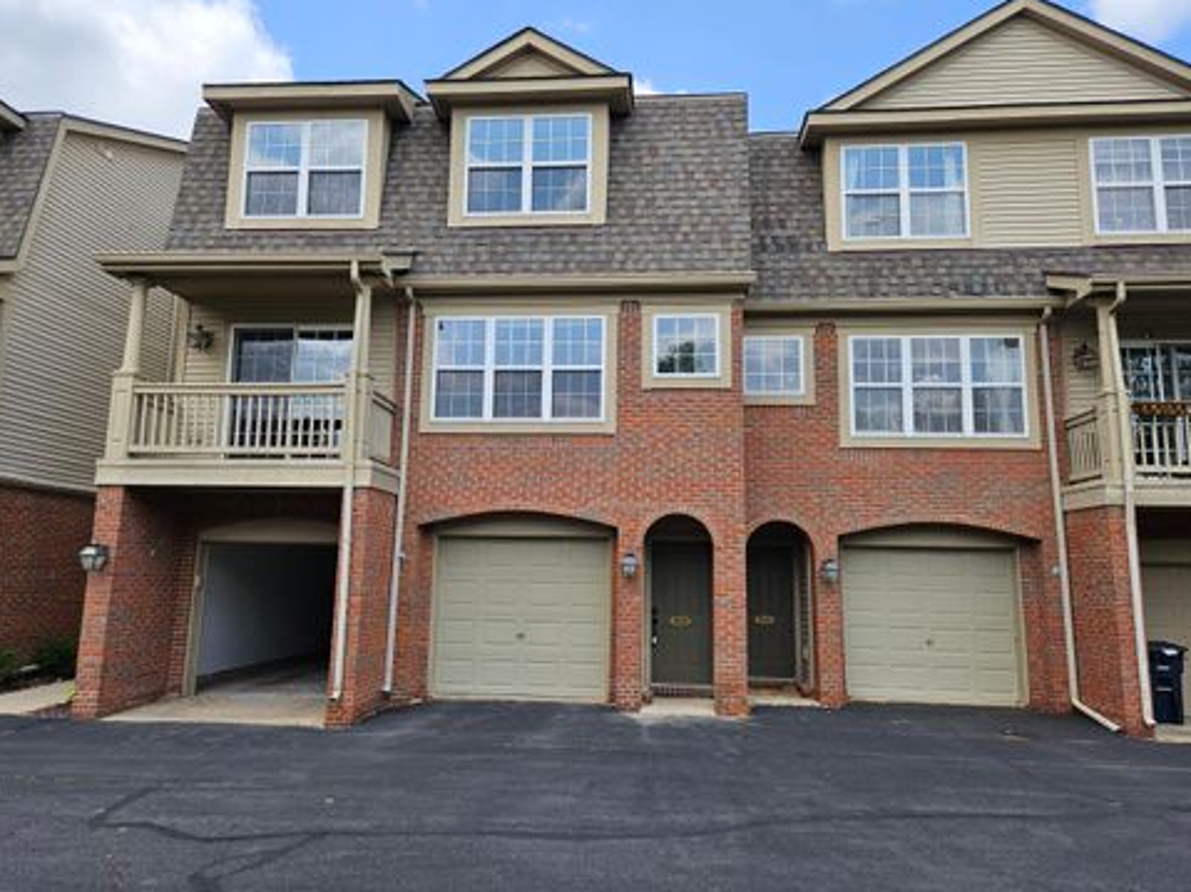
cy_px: 446
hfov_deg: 71.6
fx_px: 826
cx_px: 597
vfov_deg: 56.8
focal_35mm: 24
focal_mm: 5.4
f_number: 1.8
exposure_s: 1/1076
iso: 25
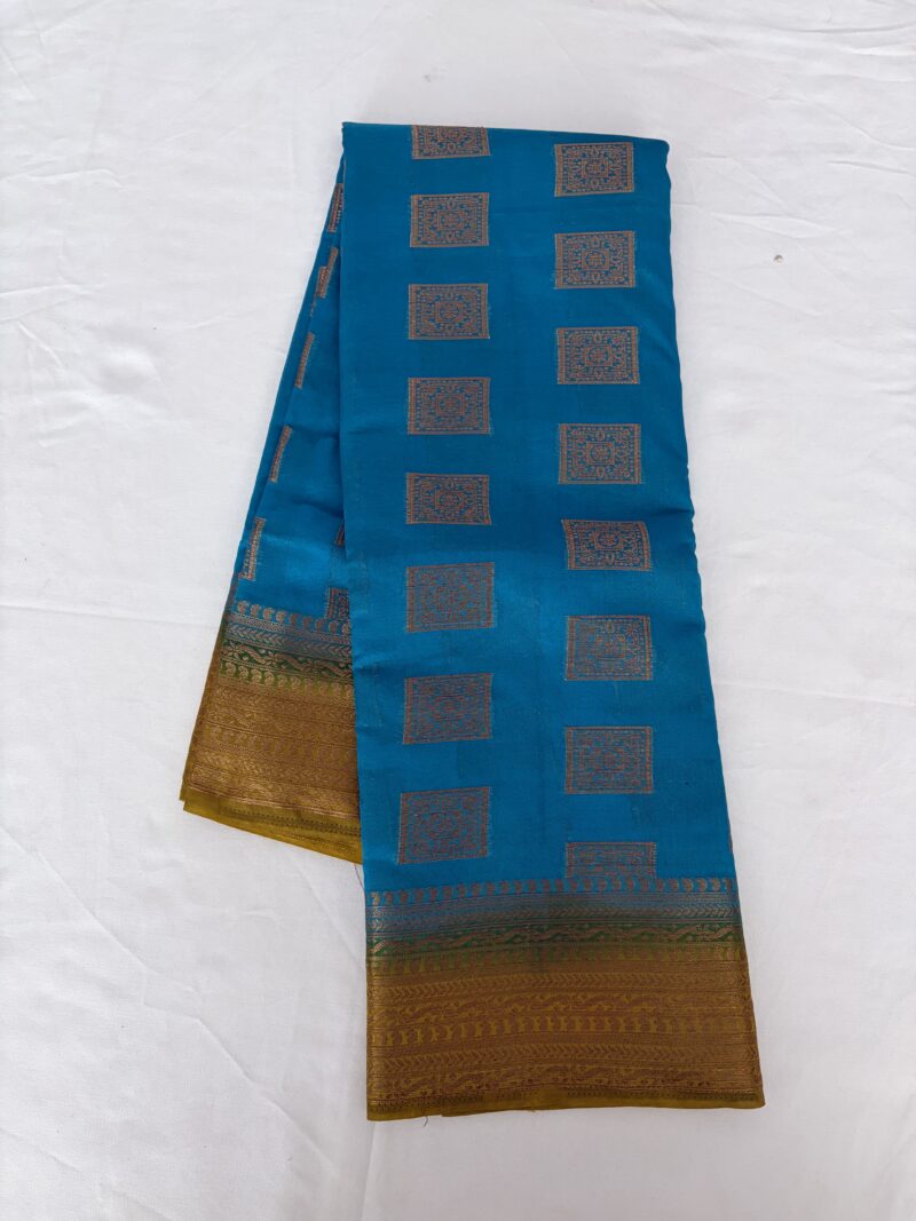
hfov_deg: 53.1
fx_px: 918
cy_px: 610
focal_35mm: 26
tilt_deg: -76.2
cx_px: 458
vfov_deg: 67.3
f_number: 1.6
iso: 200
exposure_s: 1/60
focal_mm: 5.96
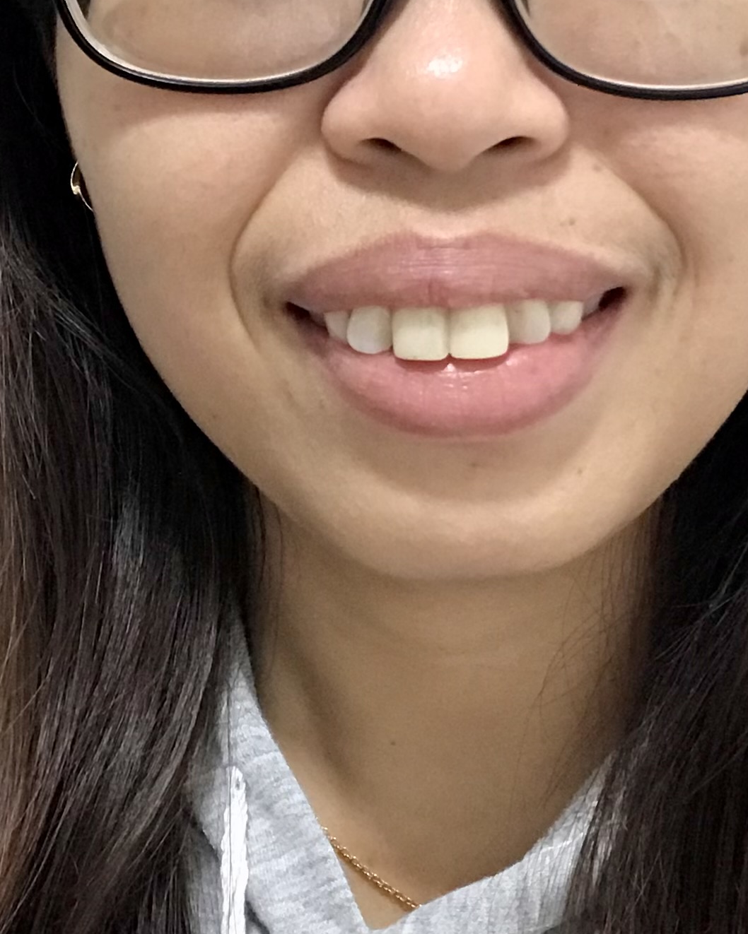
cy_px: 247
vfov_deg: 25.8
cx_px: 424
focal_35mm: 73
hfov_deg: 21.0
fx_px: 2020
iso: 125
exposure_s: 1/30
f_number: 2.2
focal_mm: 2.87
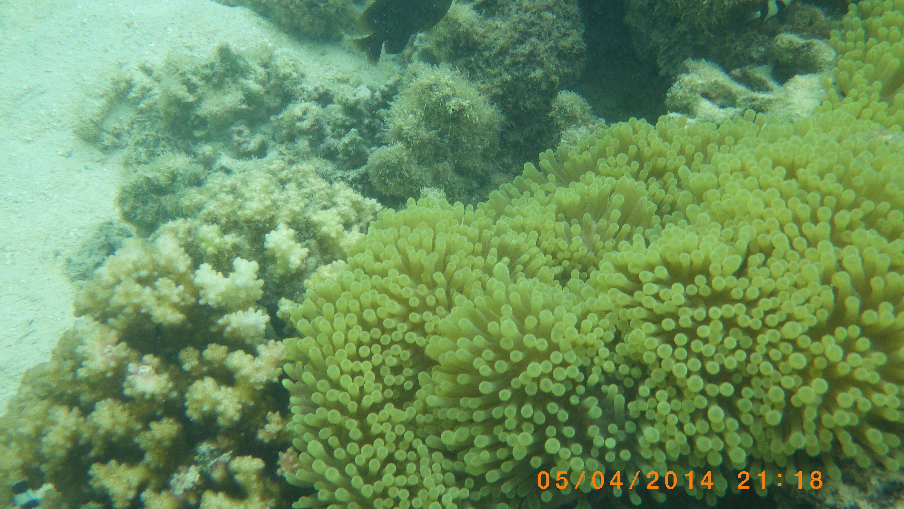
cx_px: 453
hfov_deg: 45.5
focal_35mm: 45
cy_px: 218
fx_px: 1079
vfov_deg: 26.5
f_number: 3.8
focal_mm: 7.3
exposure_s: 1/200
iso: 125
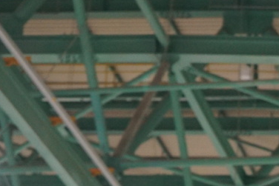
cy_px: 208
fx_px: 1845
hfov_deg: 8.5
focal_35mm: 238
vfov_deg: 5.8
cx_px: 370
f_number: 5.6
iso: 5000
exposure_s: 1/160
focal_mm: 70
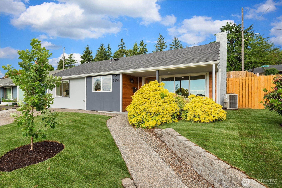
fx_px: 149
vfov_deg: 64.6
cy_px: 94
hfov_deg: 86.9
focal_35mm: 19
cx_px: 141
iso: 100
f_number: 7.1
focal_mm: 19
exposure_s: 1/160
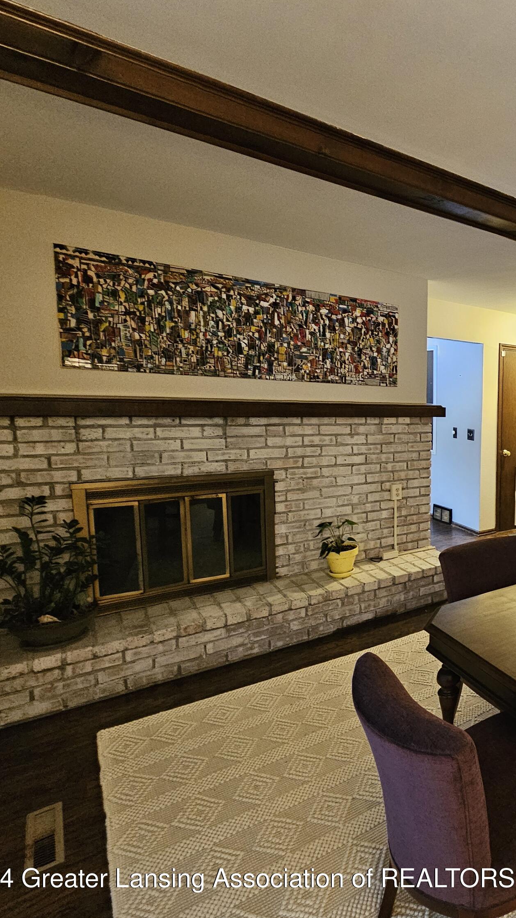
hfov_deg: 44.4
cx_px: 569
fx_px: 462
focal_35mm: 19
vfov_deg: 89.6
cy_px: 459
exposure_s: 1/30
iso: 640
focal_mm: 2.2
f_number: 2.2
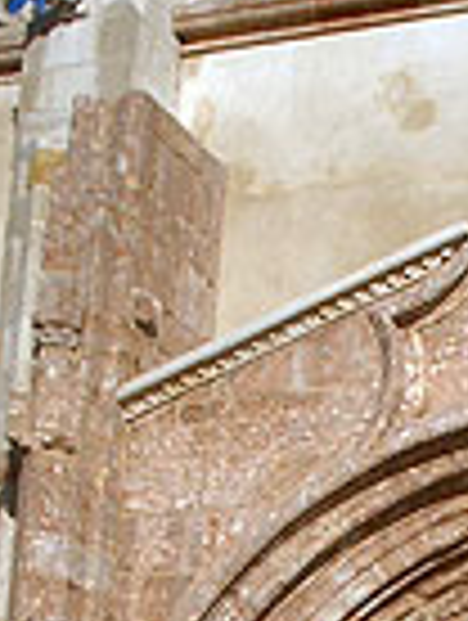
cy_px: 706
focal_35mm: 139
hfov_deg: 10.5
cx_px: 598
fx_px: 2498
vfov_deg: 13.8
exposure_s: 1/594
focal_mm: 6.2
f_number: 5.6
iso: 64
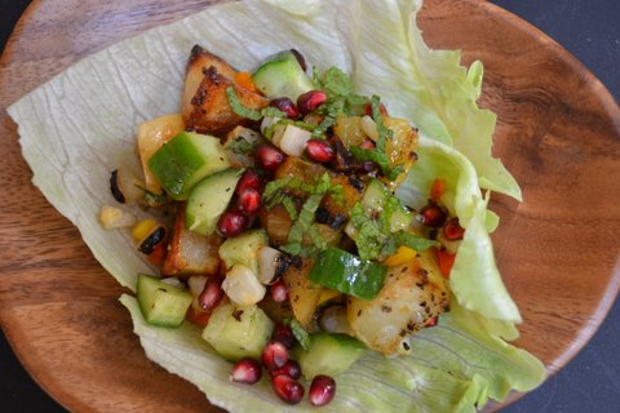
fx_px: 723
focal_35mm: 42
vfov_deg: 31.9
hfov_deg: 46.4
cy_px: 206
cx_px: 310
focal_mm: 28
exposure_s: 1/40
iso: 800
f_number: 4.5
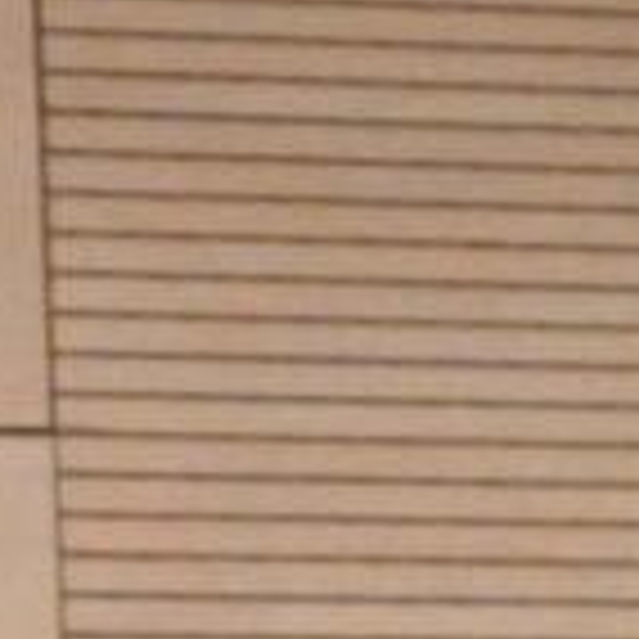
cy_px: 1494
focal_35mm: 1105
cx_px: 976
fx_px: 23078
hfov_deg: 1.6
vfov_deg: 1.6
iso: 8000
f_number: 5.6
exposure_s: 1/200
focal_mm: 120
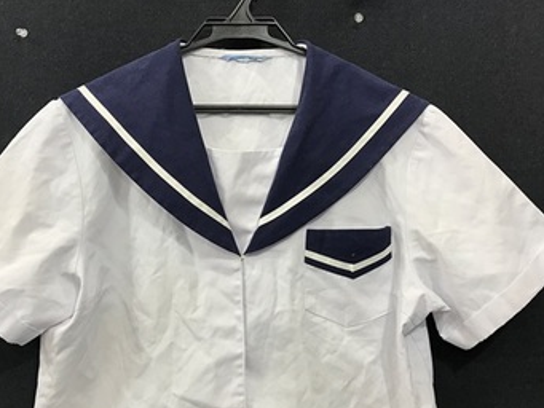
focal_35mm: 41
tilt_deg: +0.0
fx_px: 645
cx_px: 230
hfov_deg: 45.6
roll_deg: -0.5
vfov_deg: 34.9
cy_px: 267
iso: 20
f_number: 1.8
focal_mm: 3.99
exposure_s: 1/33
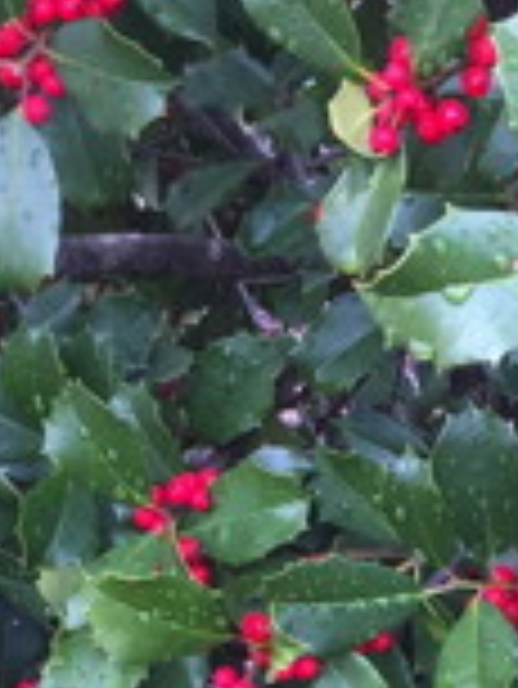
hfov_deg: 9.5
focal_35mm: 155
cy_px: 1416
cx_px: 468
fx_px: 3088
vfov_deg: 11.4
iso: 32
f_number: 2.2
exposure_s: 1/120
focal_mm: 4.15
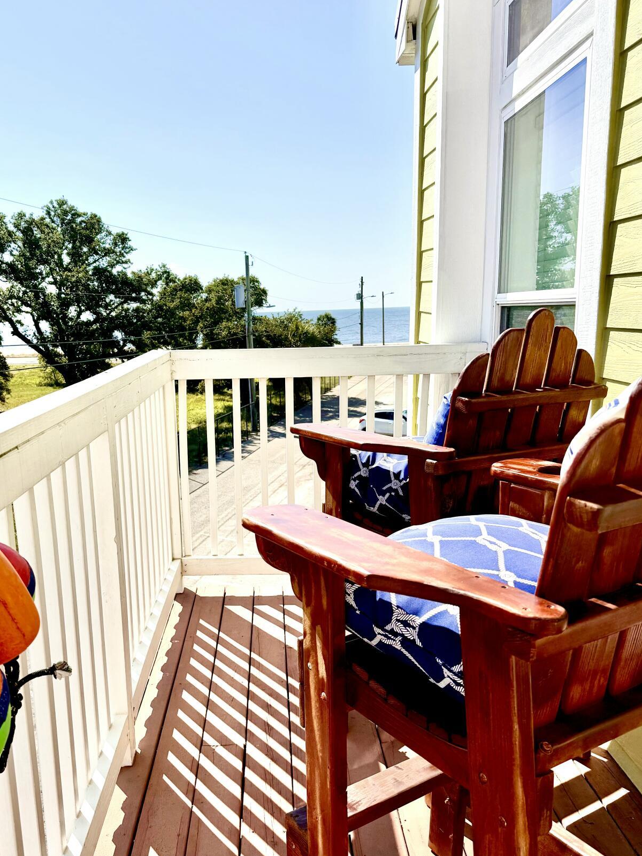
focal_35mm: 30
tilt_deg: -11.5
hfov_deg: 46.5
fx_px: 742
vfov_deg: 59.8
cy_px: 473
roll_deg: +0.7
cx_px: 255
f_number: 1.78
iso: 80
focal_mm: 6.76
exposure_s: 1/8130
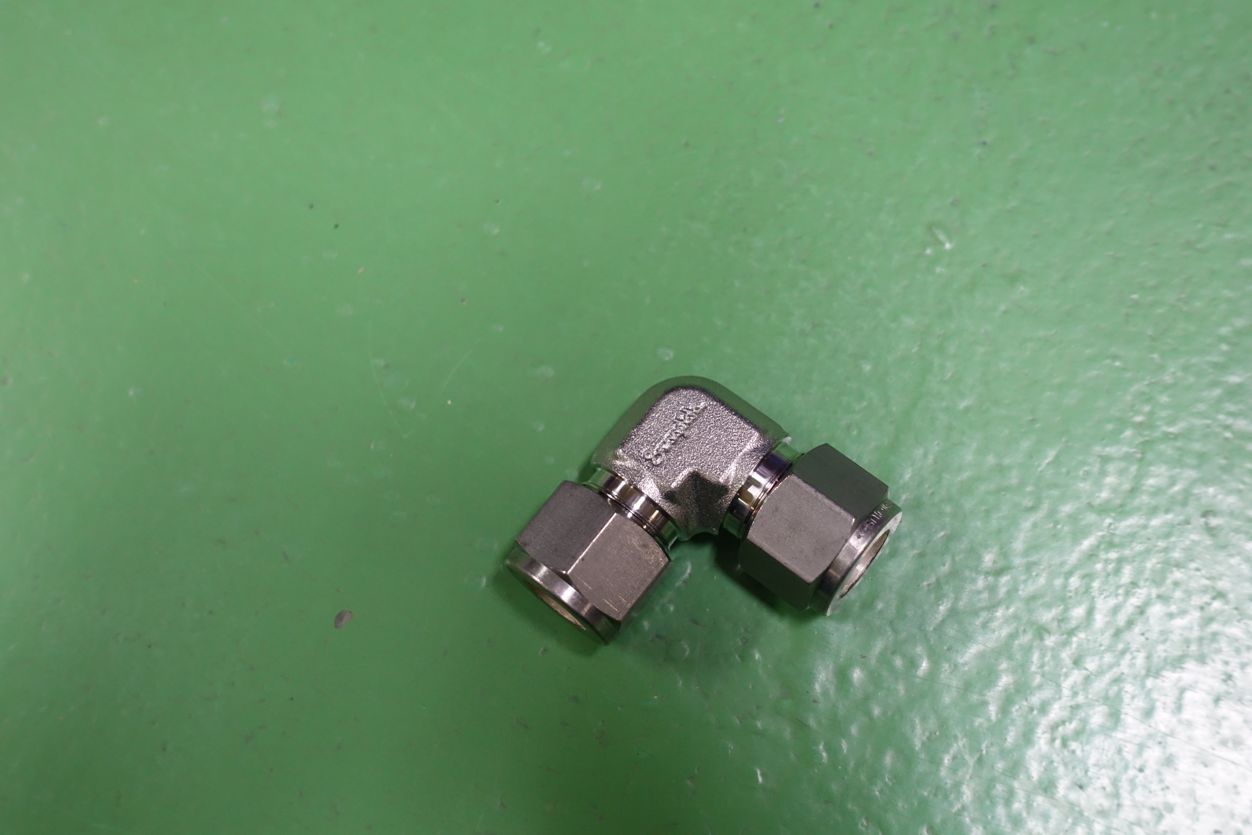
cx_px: 626
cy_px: 418
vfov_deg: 28.6
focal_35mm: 47
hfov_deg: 41.9
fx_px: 1634
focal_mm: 17.27
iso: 800
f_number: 2.8
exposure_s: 1/30
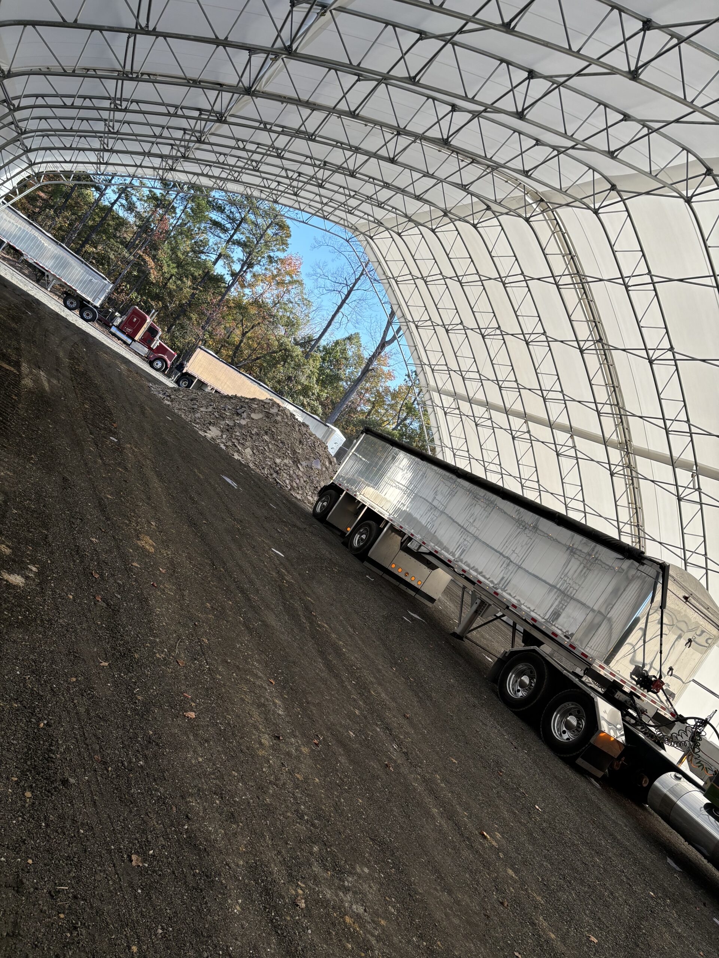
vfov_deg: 67.3
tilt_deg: -0.6
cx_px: 360
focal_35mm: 26
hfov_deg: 53.1
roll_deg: -34.4
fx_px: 720
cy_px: 479
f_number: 1.6
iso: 50
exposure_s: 1/1068
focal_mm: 5.96
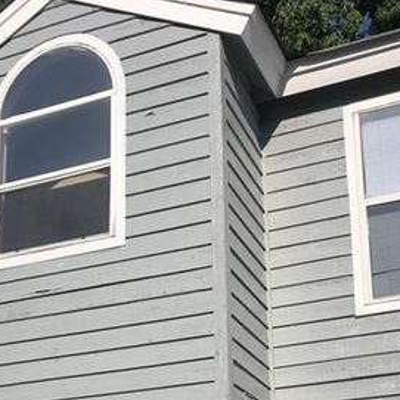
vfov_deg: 26.2
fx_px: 797
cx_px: 173
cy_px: 432
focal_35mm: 61
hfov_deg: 28.1
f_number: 1.8
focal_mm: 3.99
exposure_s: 1/3472
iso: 20
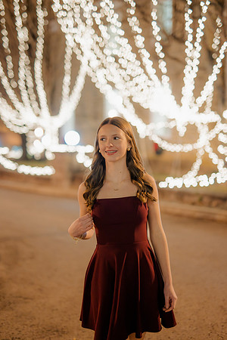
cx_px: 114
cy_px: 170
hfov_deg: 27.0
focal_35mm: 50
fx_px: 473
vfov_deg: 39.6
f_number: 1.4
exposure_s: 1/125
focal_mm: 50
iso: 2500
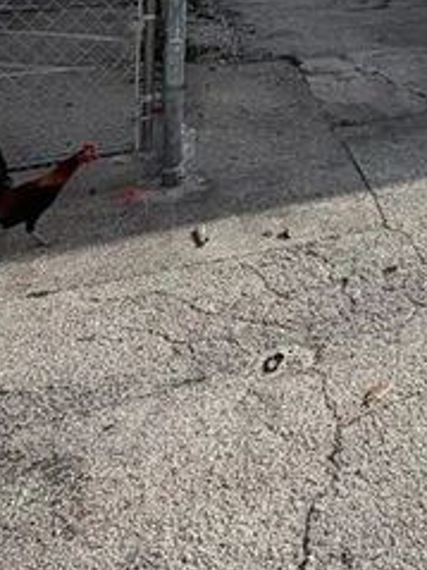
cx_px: 620
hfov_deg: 23.8
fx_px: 823
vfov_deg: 30.1
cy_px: -178
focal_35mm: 50
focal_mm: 2.22
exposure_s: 1/1464
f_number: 2.2
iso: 32
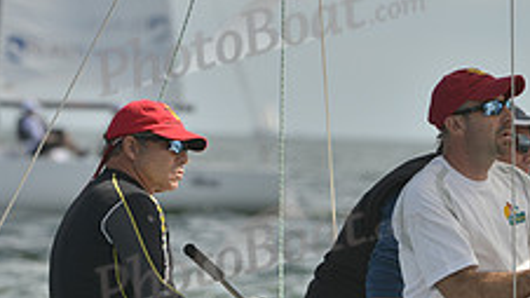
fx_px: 10214
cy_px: 341
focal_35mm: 727
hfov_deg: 3.0
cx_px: 549
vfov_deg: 1.7
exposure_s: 1/1000
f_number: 8
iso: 280
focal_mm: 270
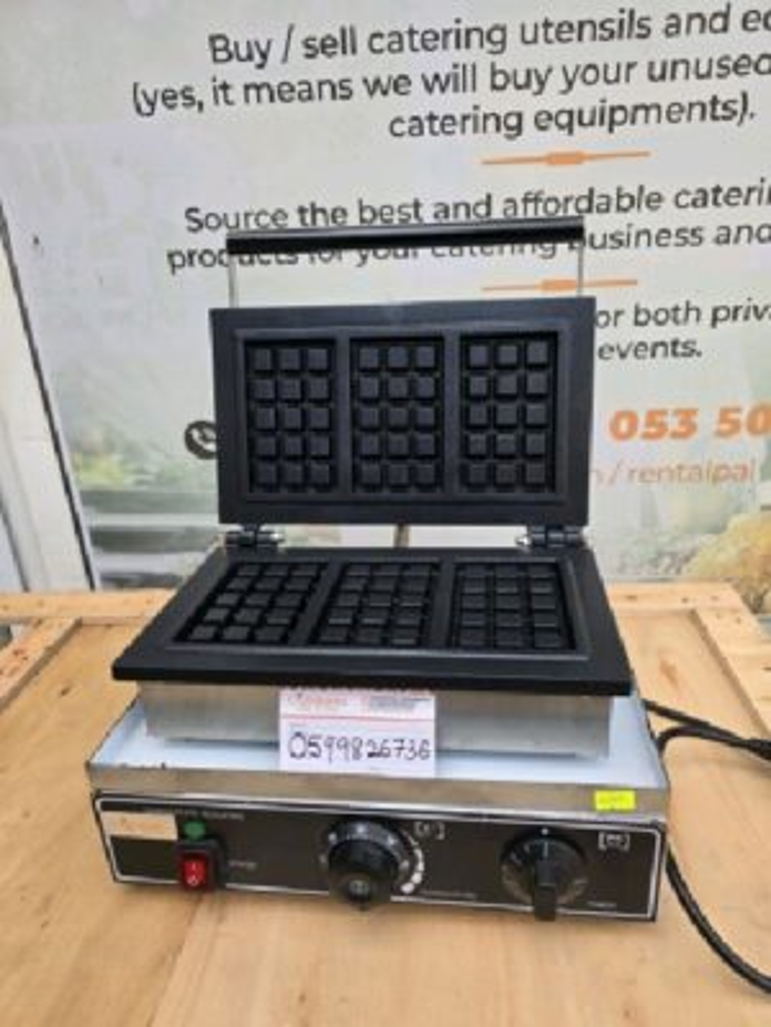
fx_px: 683
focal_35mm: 23
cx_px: 386
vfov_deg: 73.9
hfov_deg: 58.9
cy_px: 514
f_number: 1.7
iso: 20
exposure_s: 1/182
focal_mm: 6.3
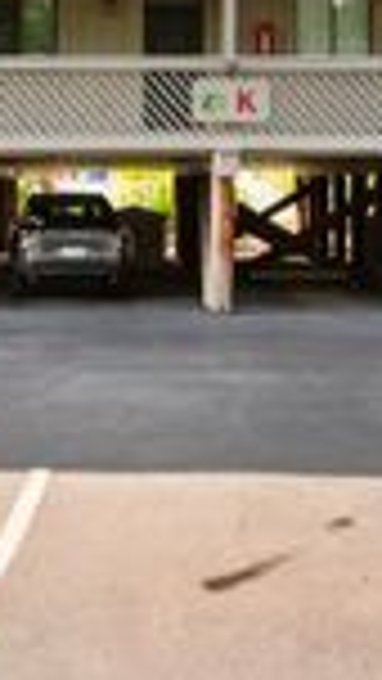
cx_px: 126
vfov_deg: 38.9
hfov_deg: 23.0
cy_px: 173
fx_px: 936
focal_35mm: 52
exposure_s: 1/100
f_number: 5
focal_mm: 10
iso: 100
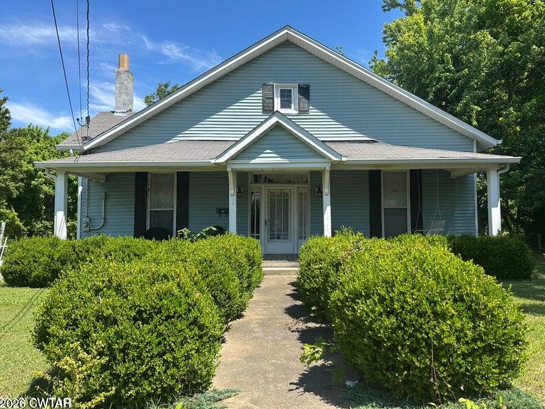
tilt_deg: +2.9
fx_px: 410
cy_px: 201
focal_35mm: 26
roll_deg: +0.6
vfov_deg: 53.1
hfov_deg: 67.3
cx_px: 282
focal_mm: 6.86
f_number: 1.78
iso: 80
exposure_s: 1/2410
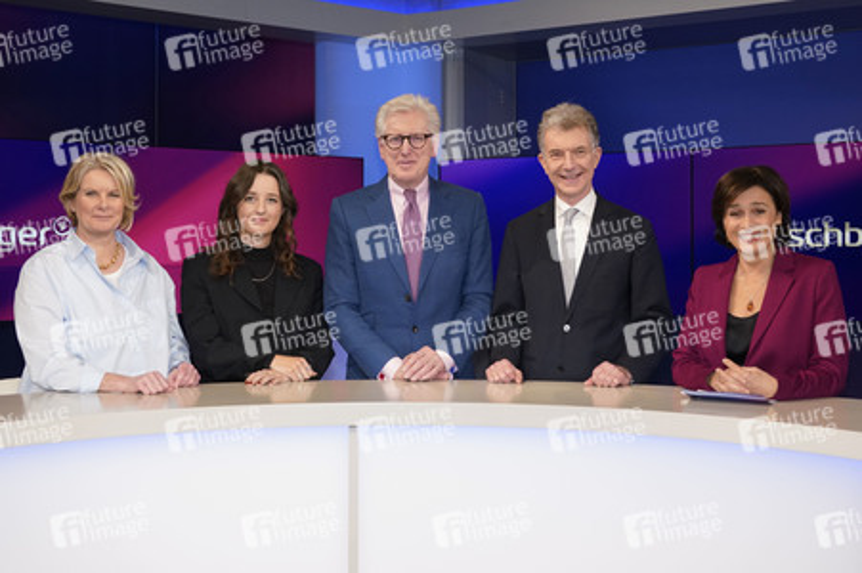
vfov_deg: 35.9
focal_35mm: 37
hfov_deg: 51.9
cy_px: 286
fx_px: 885
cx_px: 431
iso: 2000
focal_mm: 37
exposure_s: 1/160
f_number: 5
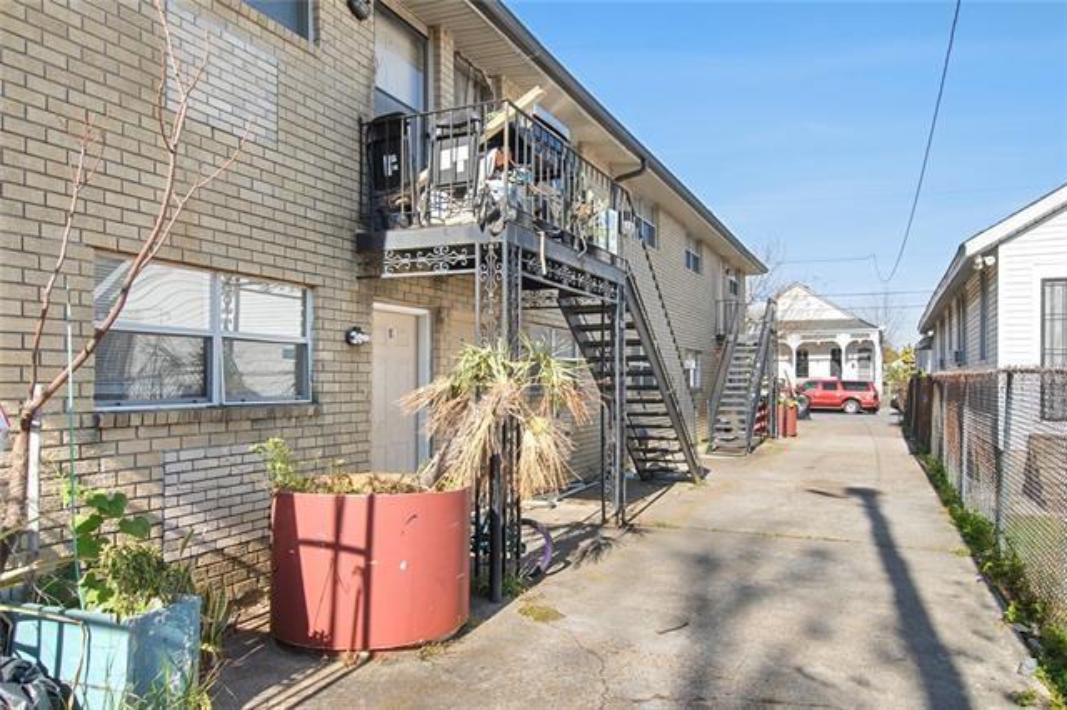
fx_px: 711
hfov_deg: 73.8
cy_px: 355
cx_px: 534
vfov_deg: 53.1
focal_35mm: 24
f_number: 9
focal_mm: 16
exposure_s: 1/15
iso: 100
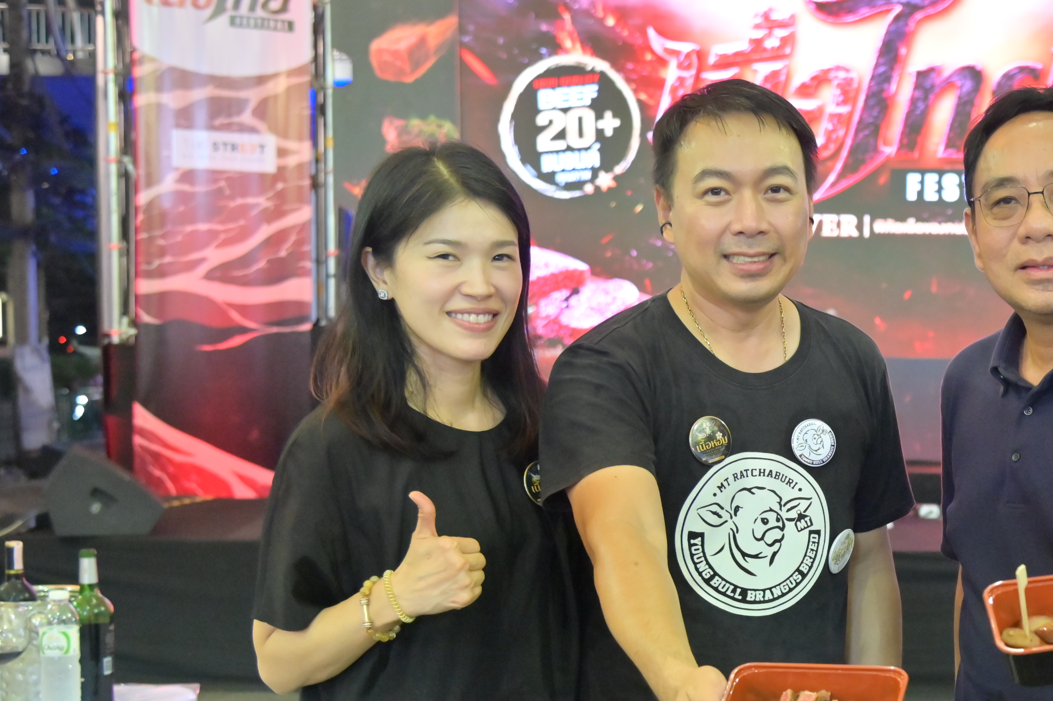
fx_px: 1988
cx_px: 912
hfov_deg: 28.7
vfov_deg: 19.9
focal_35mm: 68
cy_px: 472
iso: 4500
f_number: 4.5
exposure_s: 1/125
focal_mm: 38
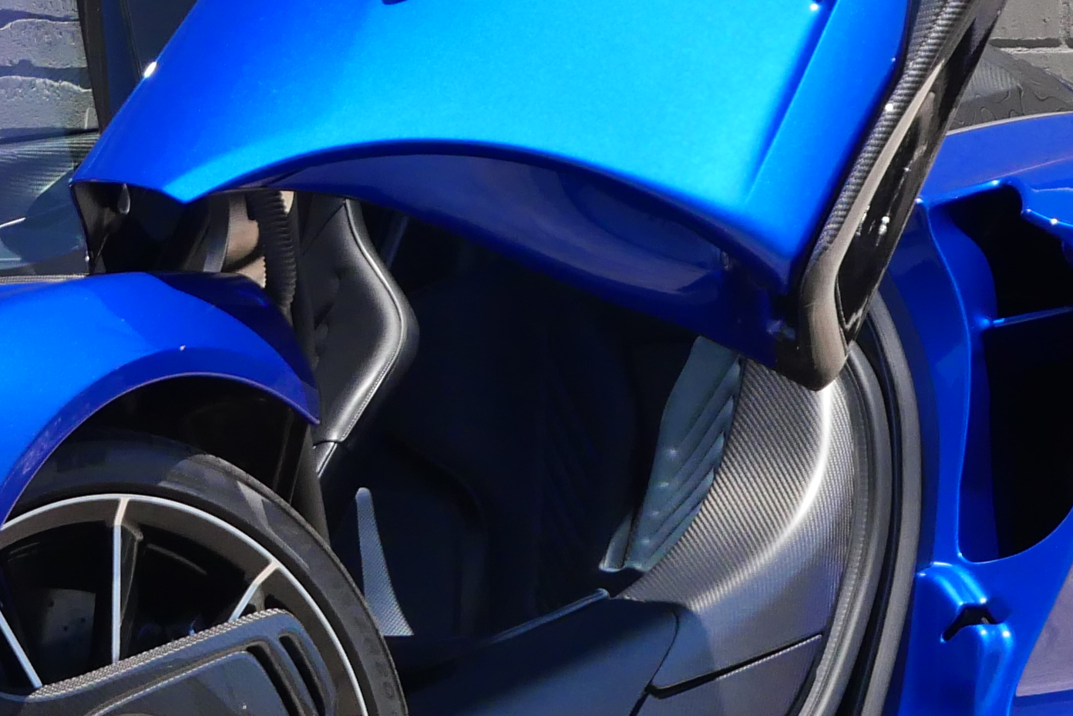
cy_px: 20
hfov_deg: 6.6
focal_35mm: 309
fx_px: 9209
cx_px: -14
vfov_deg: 4.4
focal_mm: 40
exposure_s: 1/640
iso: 640
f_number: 5.5
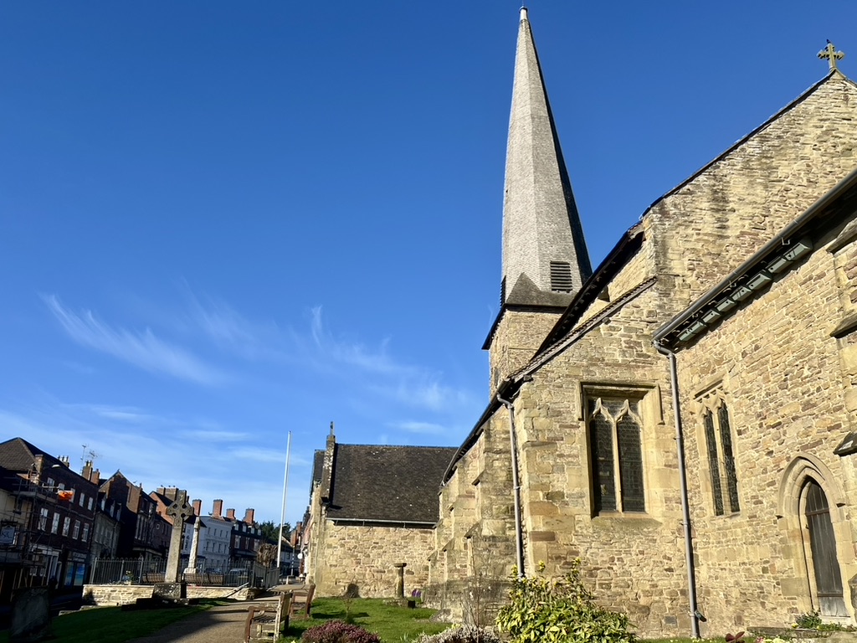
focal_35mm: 26
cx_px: 428
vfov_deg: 53.1
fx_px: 644
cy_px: 322
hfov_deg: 67.3
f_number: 1.5
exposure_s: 1/3831
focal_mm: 5.7
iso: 50
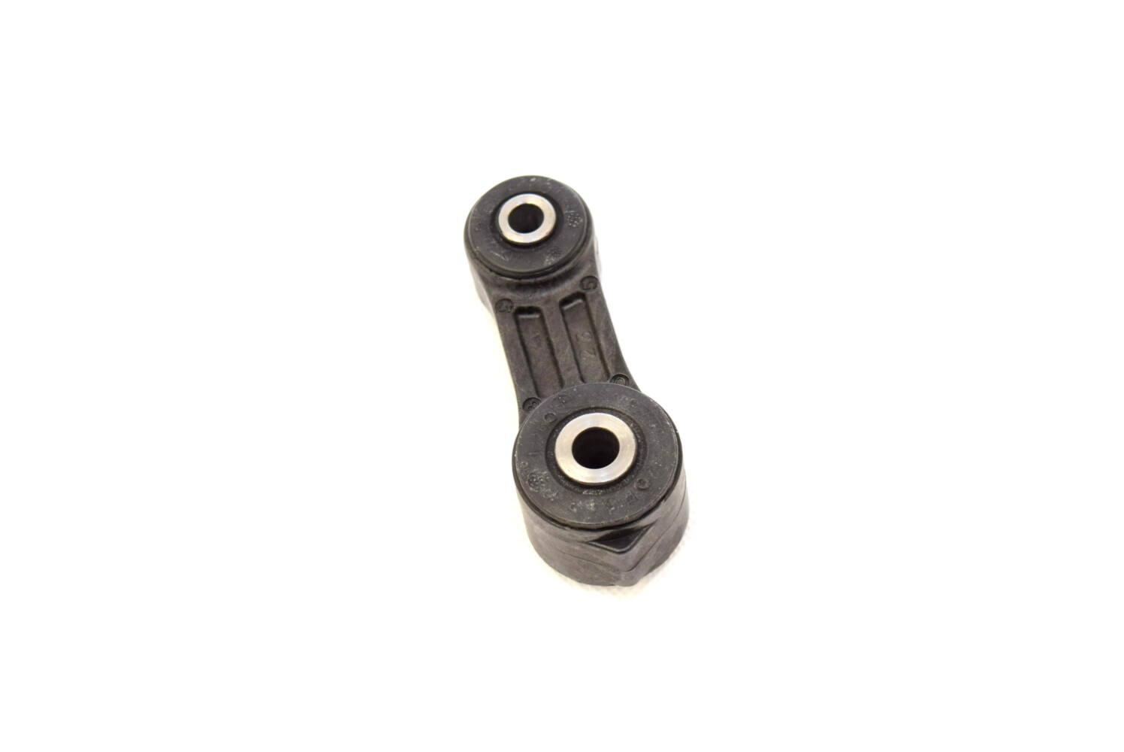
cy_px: 376
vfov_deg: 18.2
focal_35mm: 75
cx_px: 562
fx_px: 2343
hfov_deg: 27.0
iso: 400
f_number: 5.6
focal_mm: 50
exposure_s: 1/125
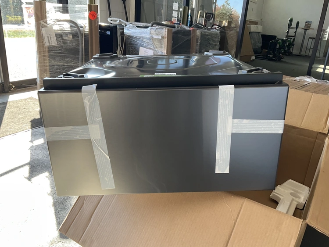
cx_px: 164
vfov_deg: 48.3
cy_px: 124
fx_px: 276
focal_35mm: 29
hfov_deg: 61.6
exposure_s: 1/122
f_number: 1.8
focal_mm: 3
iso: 32
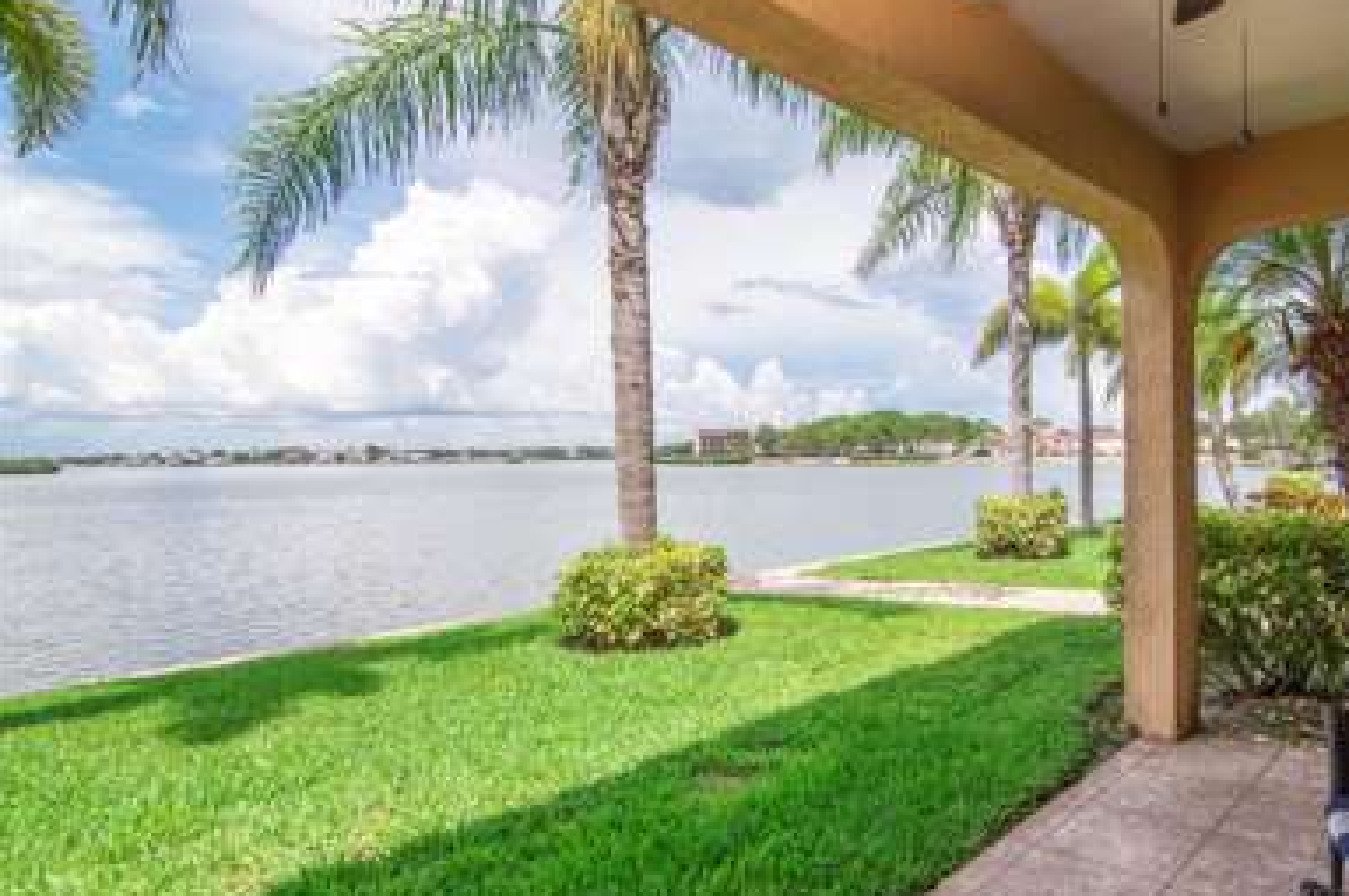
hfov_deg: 80.8
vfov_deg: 60.2
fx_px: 772
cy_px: 466
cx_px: 840
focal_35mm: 21
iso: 320
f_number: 7.1
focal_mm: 11
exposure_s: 1/1000
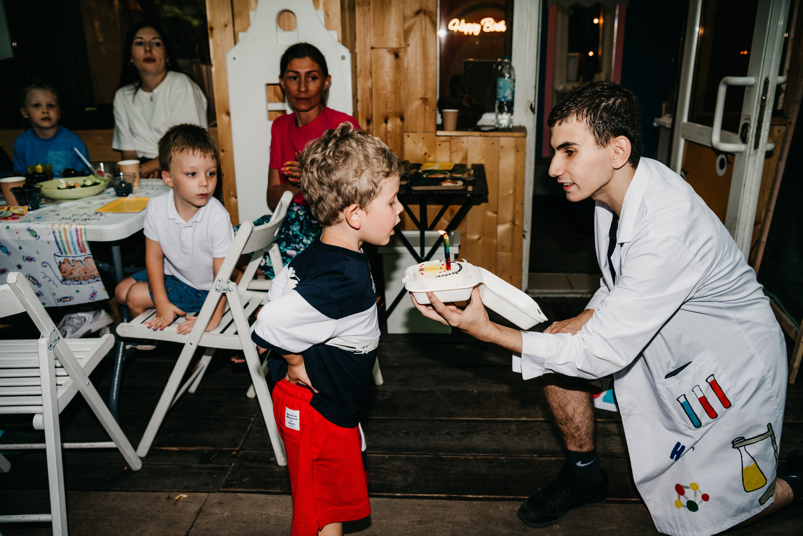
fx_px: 691
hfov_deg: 60.3
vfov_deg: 42.3
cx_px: 402
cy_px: 268
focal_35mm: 31
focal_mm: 31
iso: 125
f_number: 3.5
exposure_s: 1/160
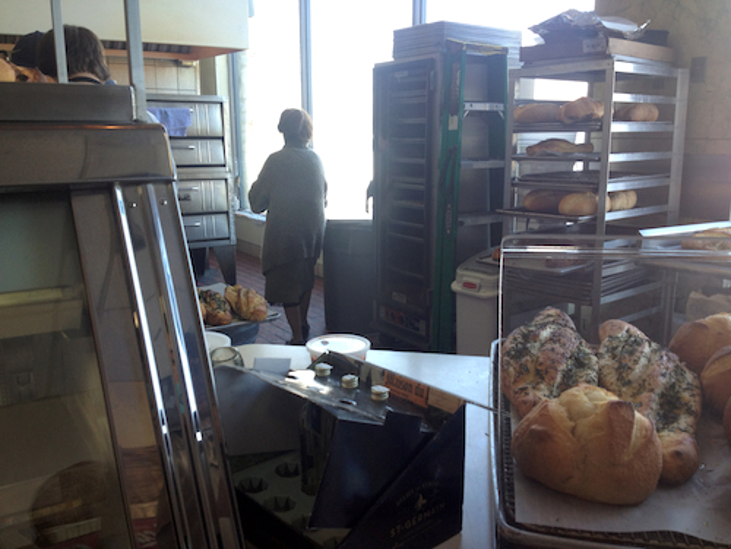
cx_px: 366
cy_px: 274
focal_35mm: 35
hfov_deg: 52.6
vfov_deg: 40.7
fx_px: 739
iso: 64
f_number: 2.4
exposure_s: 1/120
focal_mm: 4.28
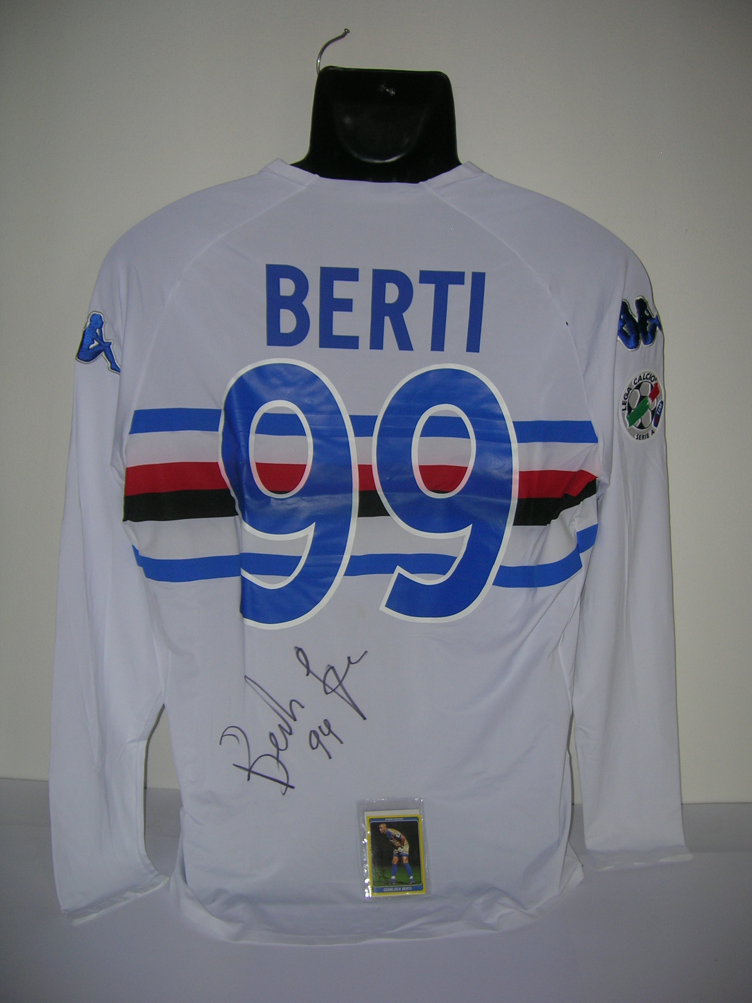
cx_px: 376
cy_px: 502
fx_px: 985
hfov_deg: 41.8
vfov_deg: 54.0
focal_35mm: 34
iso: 50
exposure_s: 1/60.1
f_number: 2.9
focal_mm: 5.7
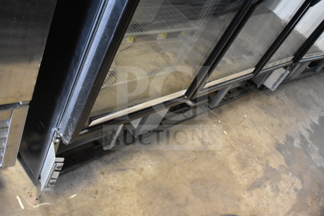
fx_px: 324
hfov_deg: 53.1
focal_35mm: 36
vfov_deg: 36.9
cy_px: 108
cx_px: 162
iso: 6400
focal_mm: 24
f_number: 4
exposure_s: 1/50
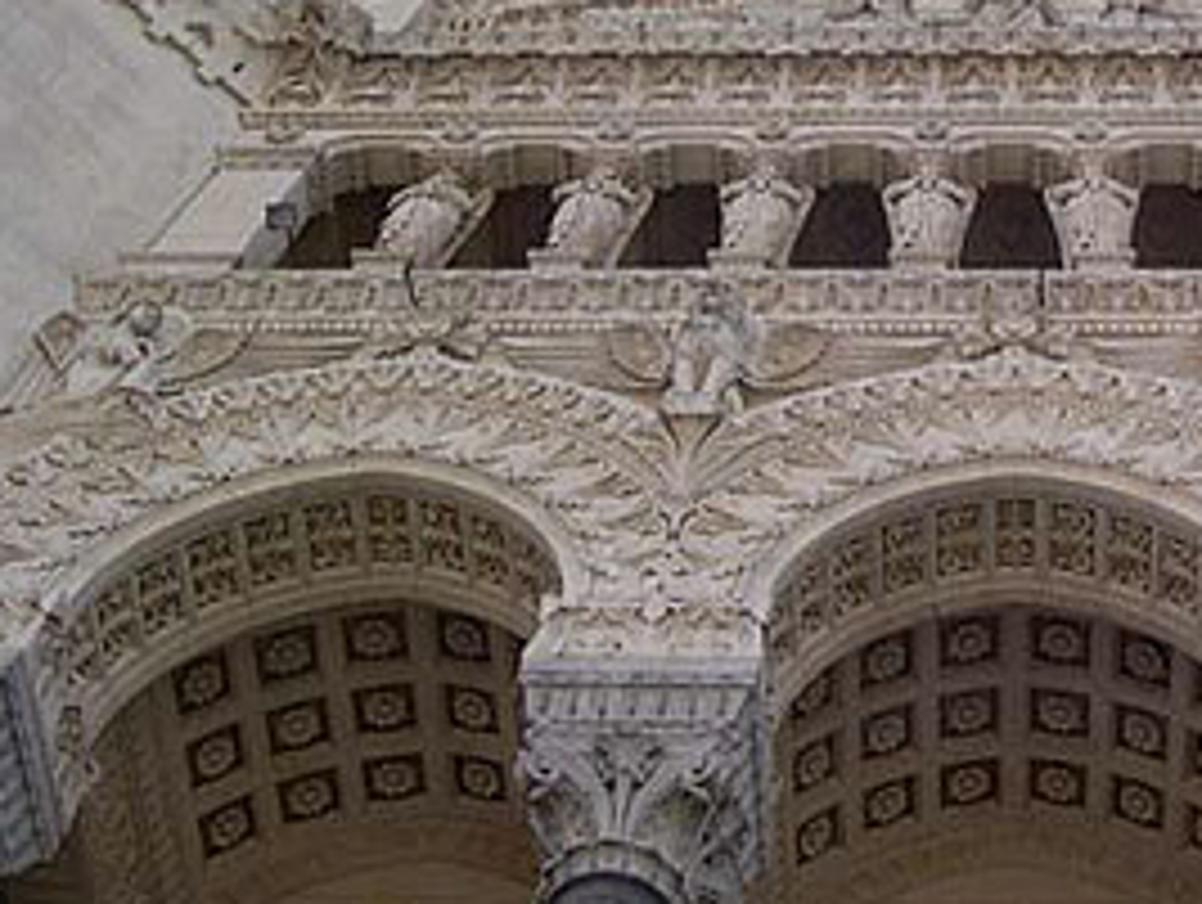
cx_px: 999
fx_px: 2225
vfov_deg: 22.9
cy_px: 288
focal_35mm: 64
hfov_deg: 29.4
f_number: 7.6
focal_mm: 8
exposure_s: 1/163
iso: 100
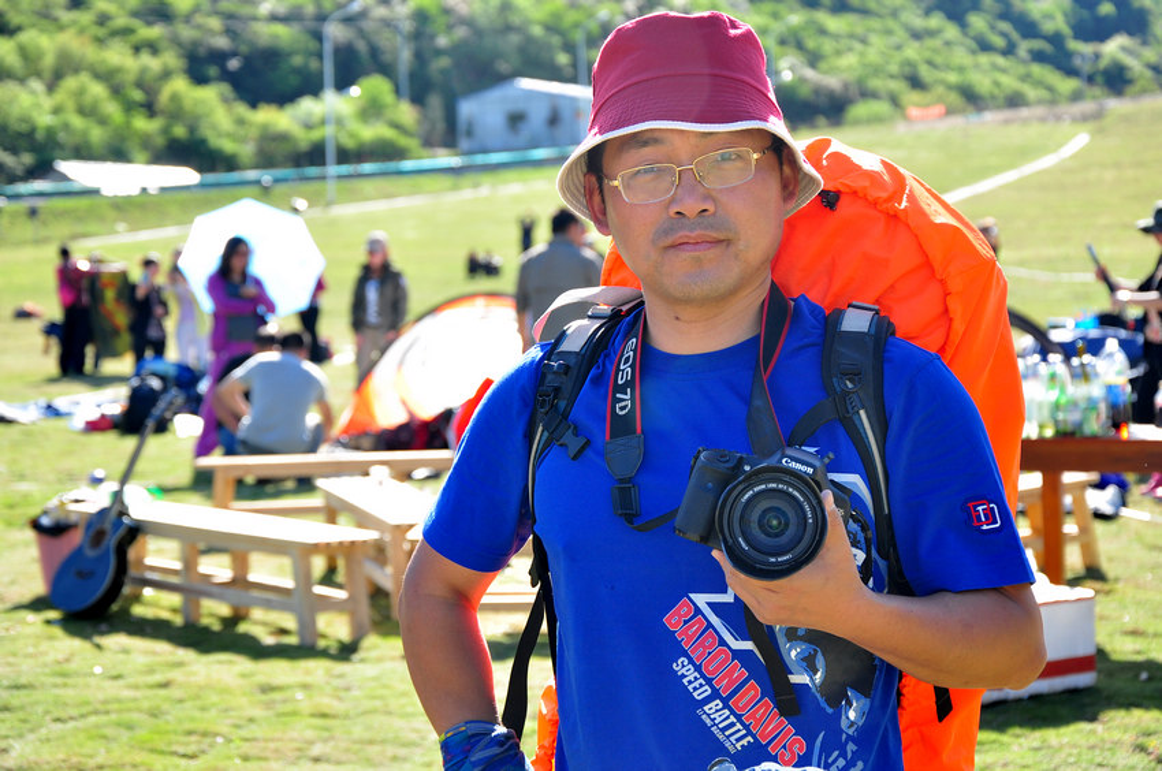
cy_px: 386
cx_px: 581
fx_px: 2997
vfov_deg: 14.7
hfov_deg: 21.9
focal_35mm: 93
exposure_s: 1/200
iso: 200
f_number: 5.6
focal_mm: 62
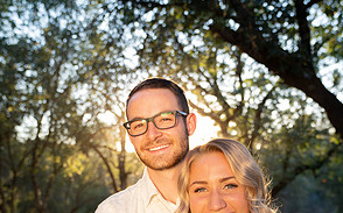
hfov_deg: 40.3
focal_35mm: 50
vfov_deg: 24.4
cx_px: 169
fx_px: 467
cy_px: 222
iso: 250
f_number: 4
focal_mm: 32
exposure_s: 1/125
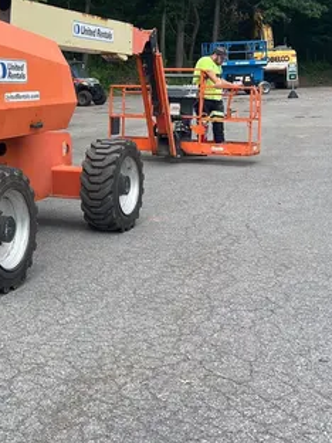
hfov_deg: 22.5
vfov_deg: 31.3
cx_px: -41
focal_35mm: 61
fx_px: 780
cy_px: 131
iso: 50
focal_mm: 5.1
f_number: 1.6
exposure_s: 1/1372
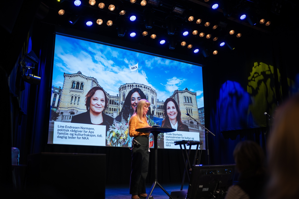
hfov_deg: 54.4
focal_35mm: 35
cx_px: 150
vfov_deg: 37.8
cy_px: 100
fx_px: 291
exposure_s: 1/50
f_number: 1.8
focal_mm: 35
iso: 100
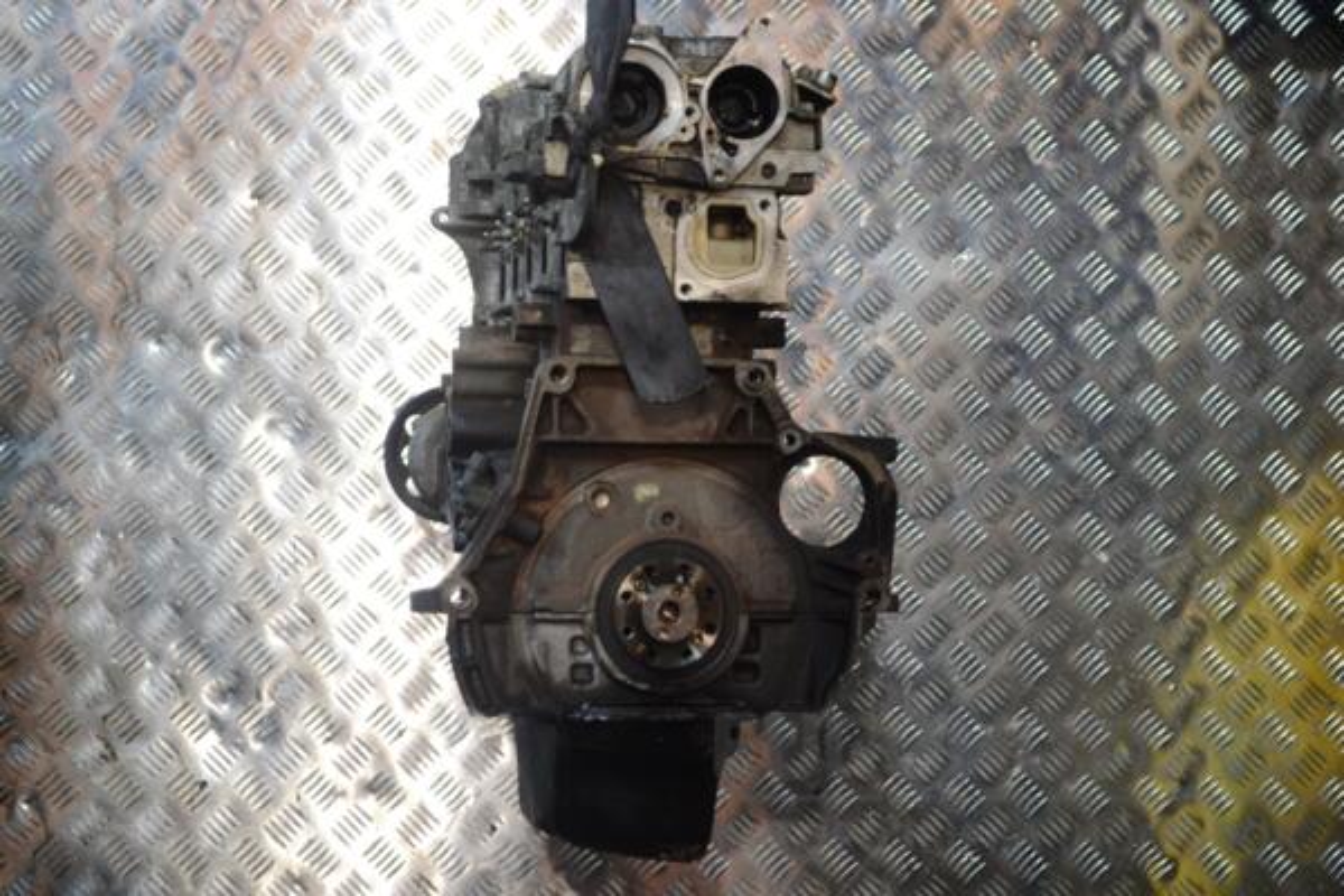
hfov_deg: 31.9
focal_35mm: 63
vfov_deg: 21.6
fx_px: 2352
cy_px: 448
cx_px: 672
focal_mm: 42
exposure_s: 1/30
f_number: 5.3
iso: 1100
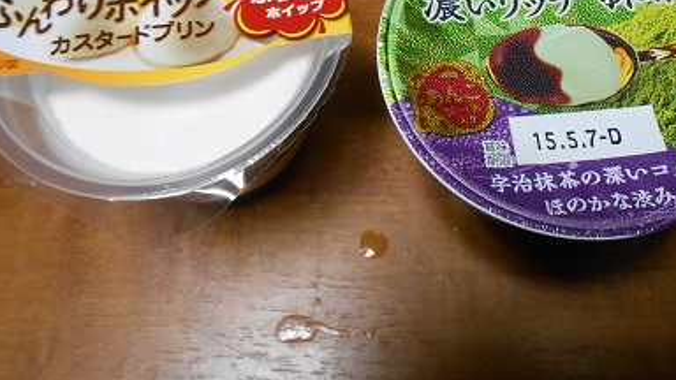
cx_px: 392
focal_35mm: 34
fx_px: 609
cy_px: 127
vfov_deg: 34.3
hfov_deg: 57.7
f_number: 3.5
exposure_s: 1/30
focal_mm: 4.6
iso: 400
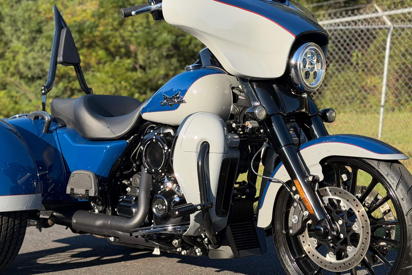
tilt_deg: -2.2
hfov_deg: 29.6
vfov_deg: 20.0
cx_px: 184
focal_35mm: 68
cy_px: 113
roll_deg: -3.3
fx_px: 778
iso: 64
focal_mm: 6.76
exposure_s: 1/1429
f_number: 1.78
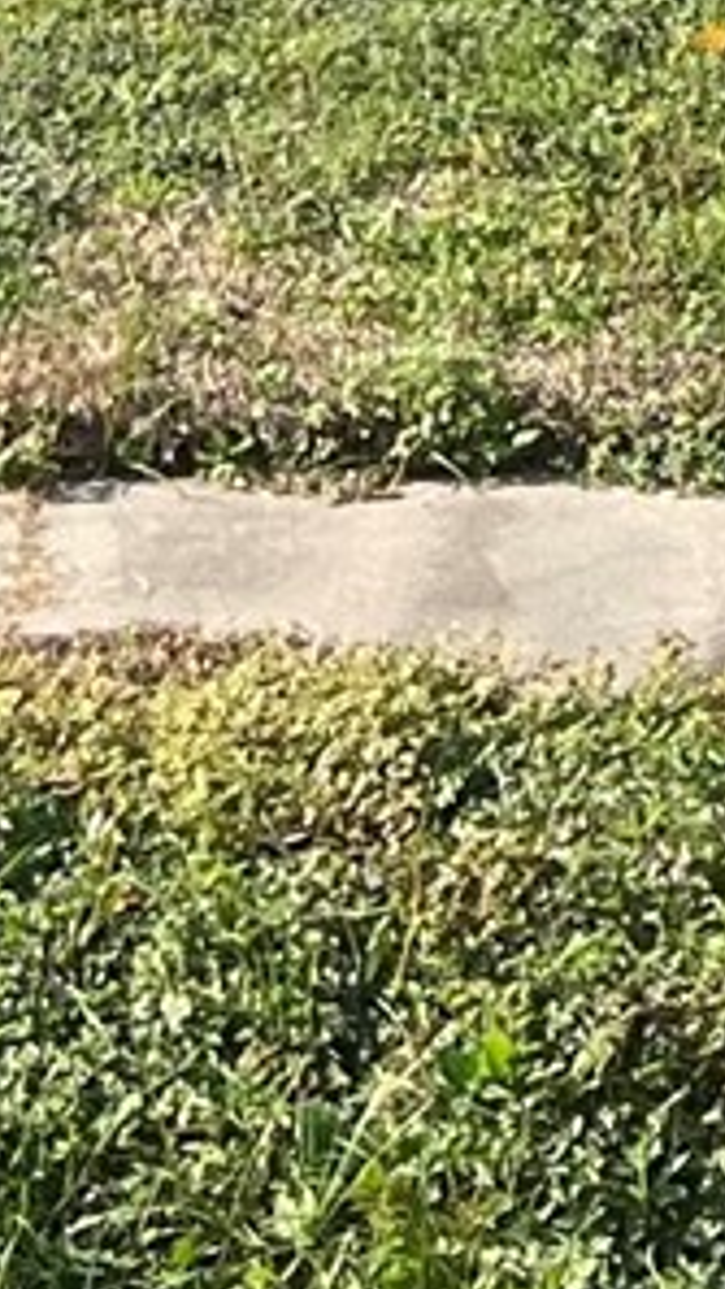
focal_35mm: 195
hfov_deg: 6.1
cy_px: -1923
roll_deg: -1.7
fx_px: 6666
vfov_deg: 9.6
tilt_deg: +7.0
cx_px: 1176
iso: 50
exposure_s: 1/3165
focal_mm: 5.7
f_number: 1.5
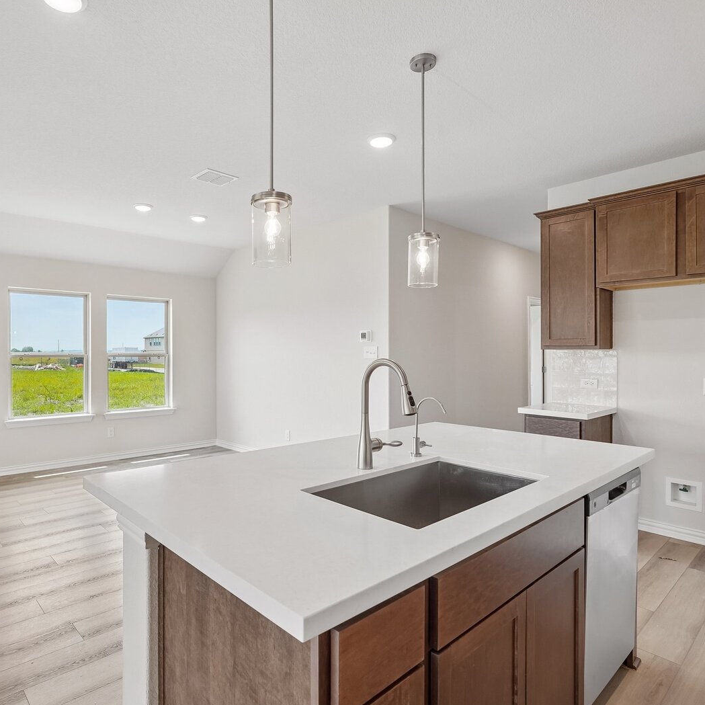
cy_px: 351
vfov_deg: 70.5
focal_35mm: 22
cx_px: 293
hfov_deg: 70.0
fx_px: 499
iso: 125
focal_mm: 16.5
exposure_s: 1/30
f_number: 8
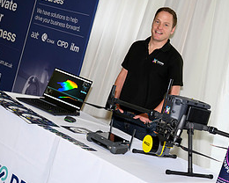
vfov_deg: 22.4
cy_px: 113
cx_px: 206
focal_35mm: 68
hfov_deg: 26.9
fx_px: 461
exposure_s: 1/160
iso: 1250
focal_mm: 30.5
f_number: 4
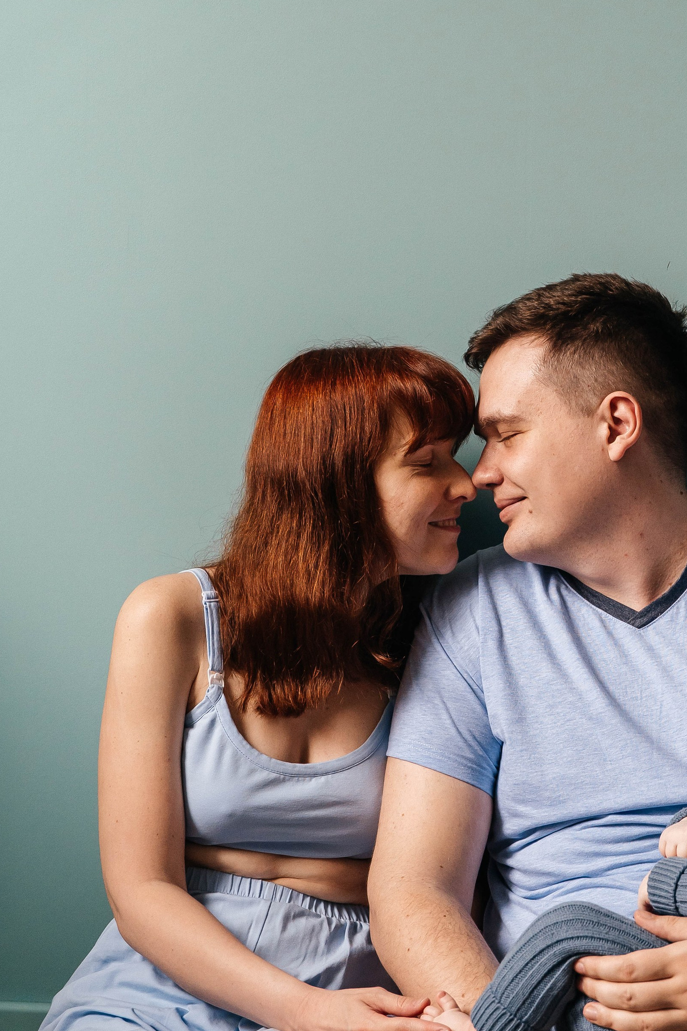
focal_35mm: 61
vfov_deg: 32.8
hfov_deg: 22.1
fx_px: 1746
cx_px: 502
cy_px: 575
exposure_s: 1/250
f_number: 3.5
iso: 1000
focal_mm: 36
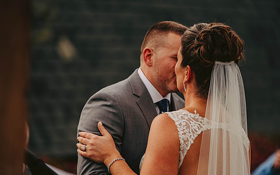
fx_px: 1595
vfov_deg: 6.3
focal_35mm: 209
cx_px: 152
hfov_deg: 10.0
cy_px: 105
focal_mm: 170
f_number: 2.8
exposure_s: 1/2000
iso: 200
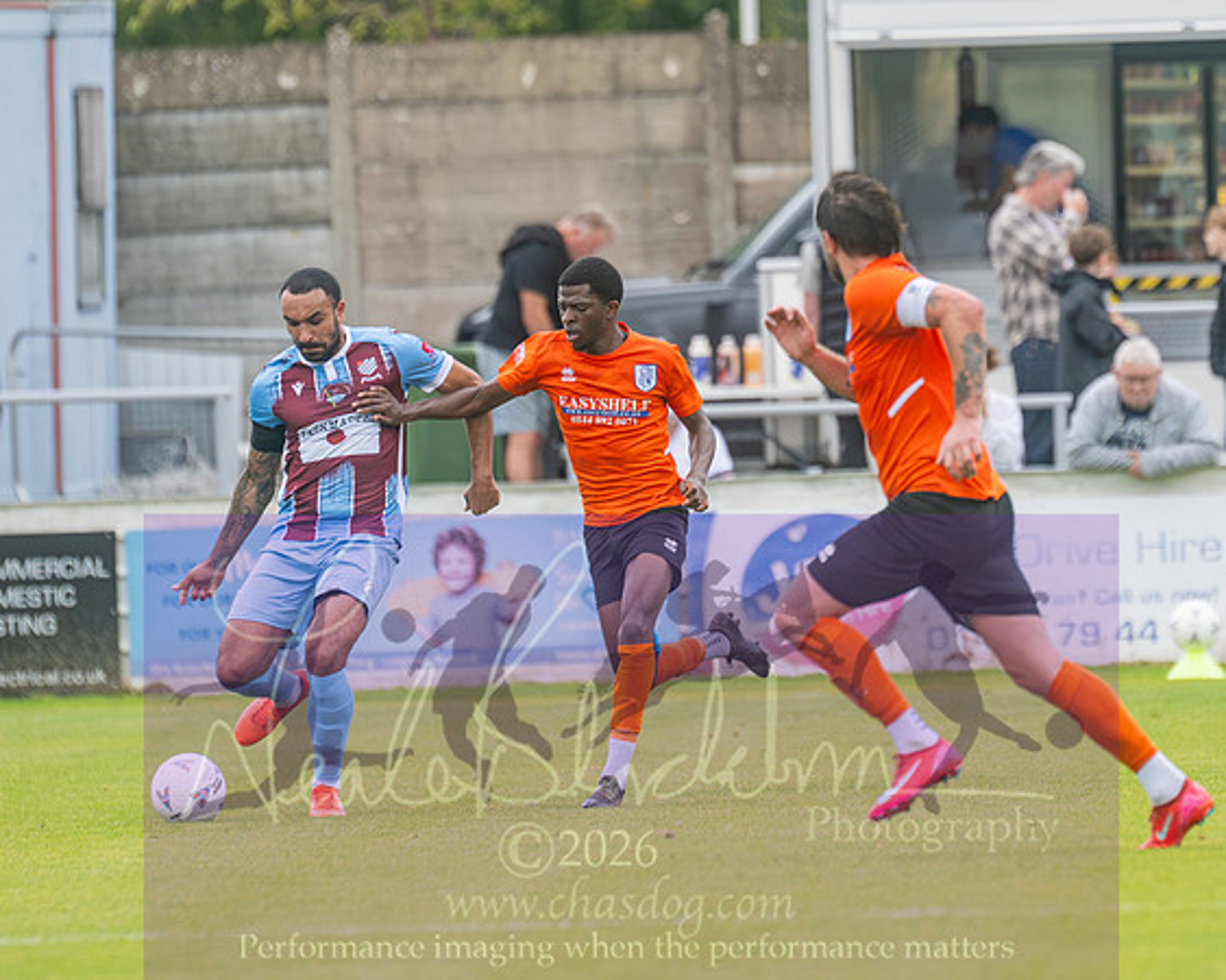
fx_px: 26436
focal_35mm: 729
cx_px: 783
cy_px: 492
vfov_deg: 2.1
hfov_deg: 2.7
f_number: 2.8
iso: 400
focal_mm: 300
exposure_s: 1/1250
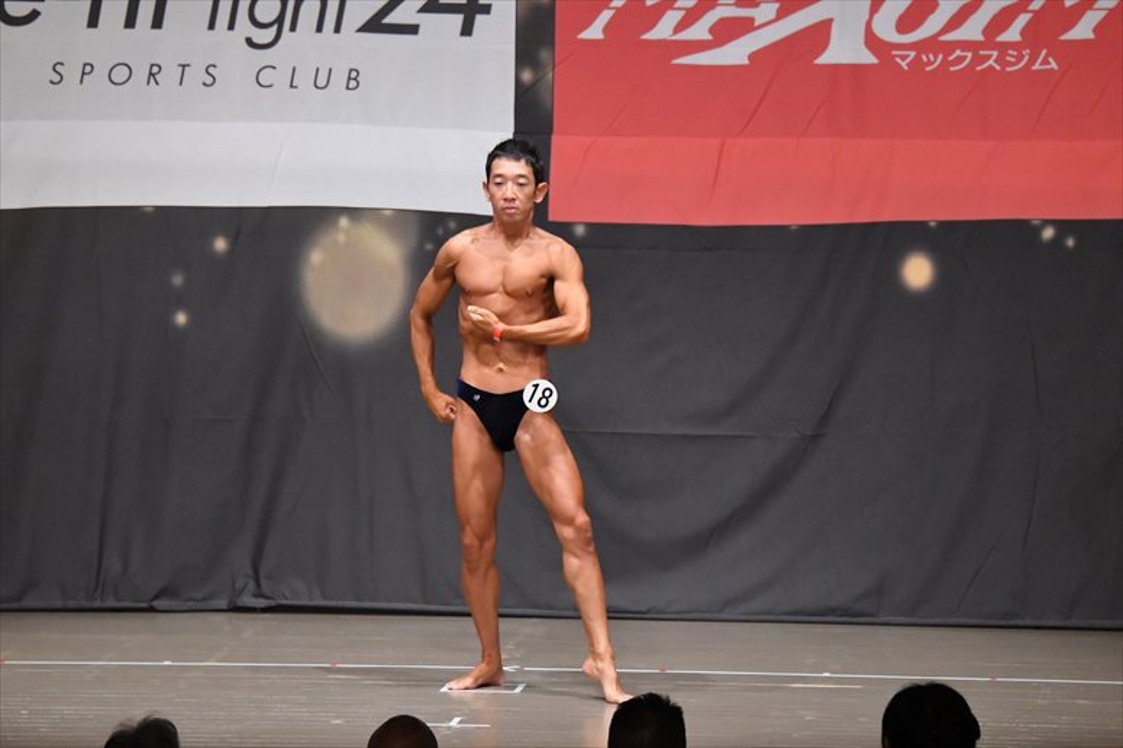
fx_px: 5831
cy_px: 374
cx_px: 562
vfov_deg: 7.3
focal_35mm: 187
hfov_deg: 11.0
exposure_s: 1/400
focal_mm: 125
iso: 6400
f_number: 5.6
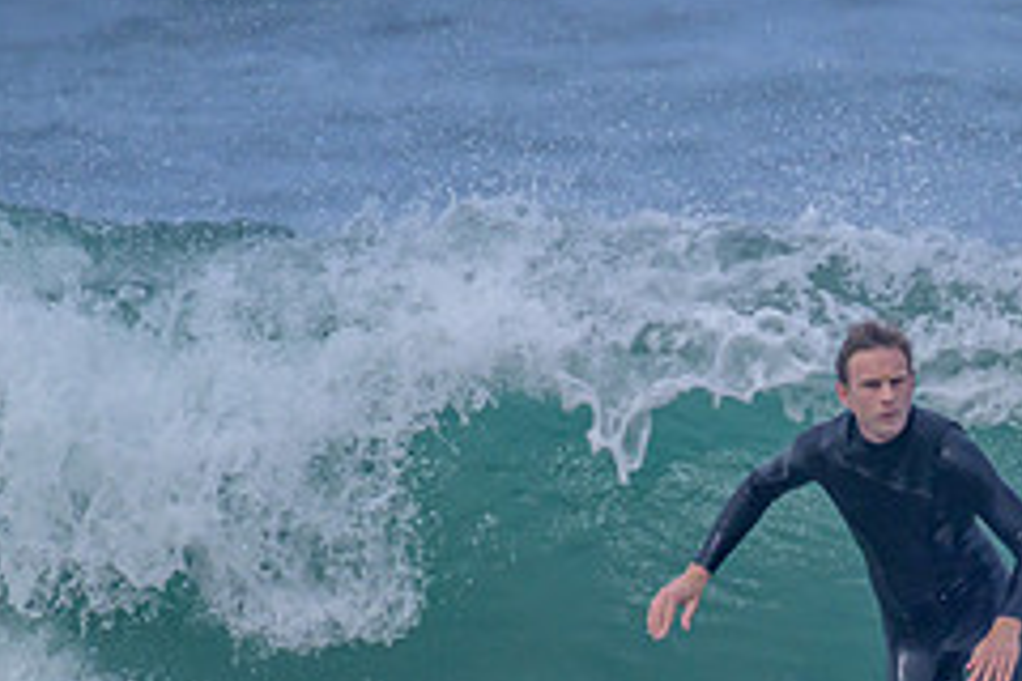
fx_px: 73805
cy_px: 605
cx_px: 975
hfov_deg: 0.8
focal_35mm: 2600
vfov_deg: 0.5
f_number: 11
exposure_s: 1/2000
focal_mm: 800
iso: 720
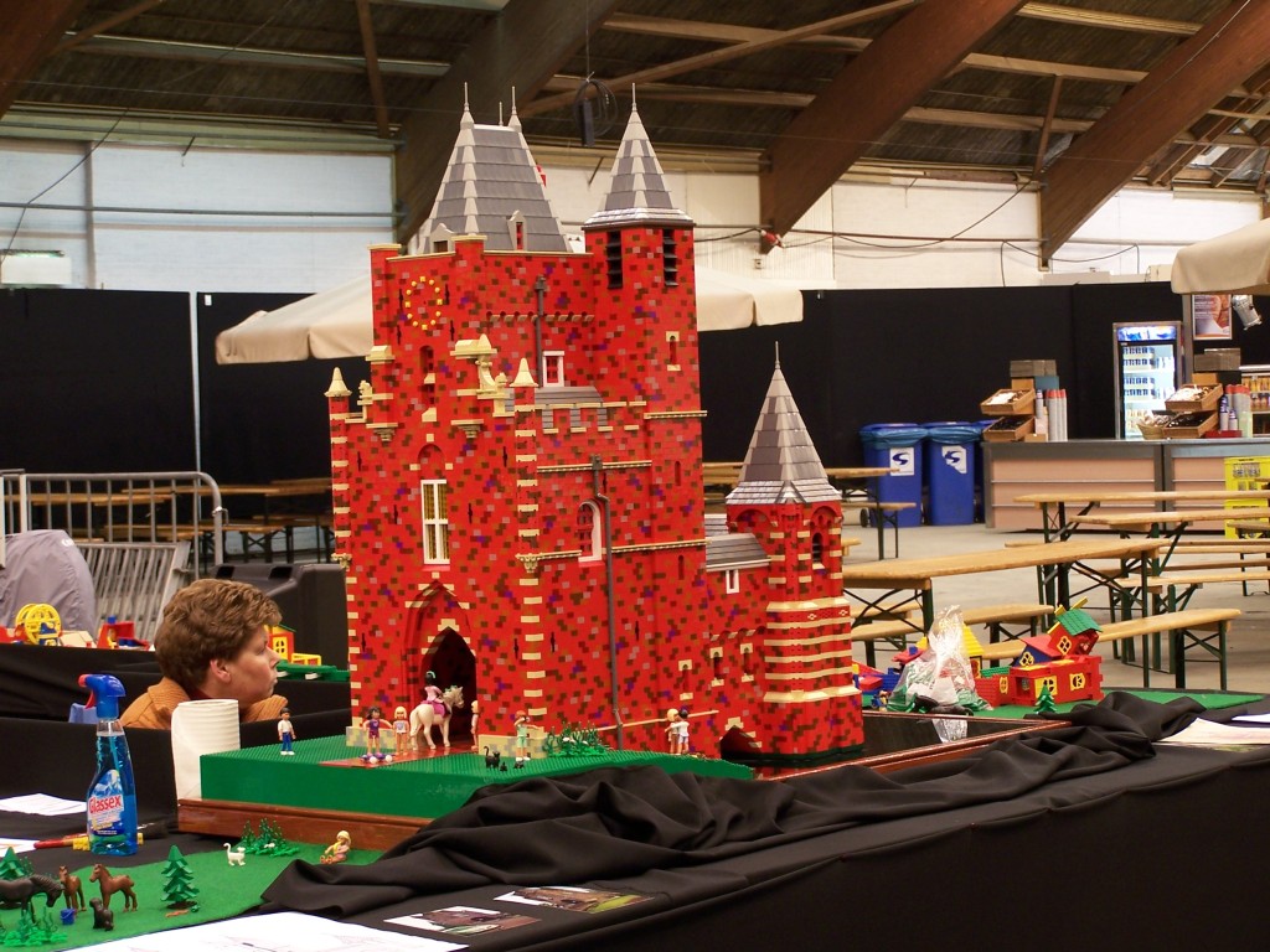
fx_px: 2752
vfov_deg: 19.6
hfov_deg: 26.0
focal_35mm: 75
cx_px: 635
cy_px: 476
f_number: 3.2
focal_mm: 12.4
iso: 80
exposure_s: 1/2
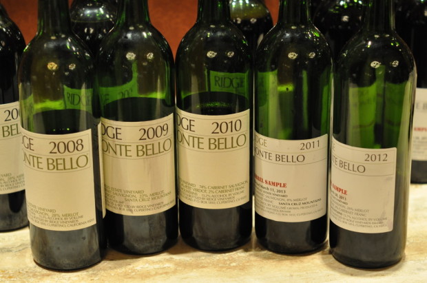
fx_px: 888
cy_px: 142
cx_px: 214
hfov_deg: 27.0
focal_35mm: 75
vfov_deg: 18.1
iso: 800
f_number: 3.2
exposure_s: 1/40
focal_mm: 50
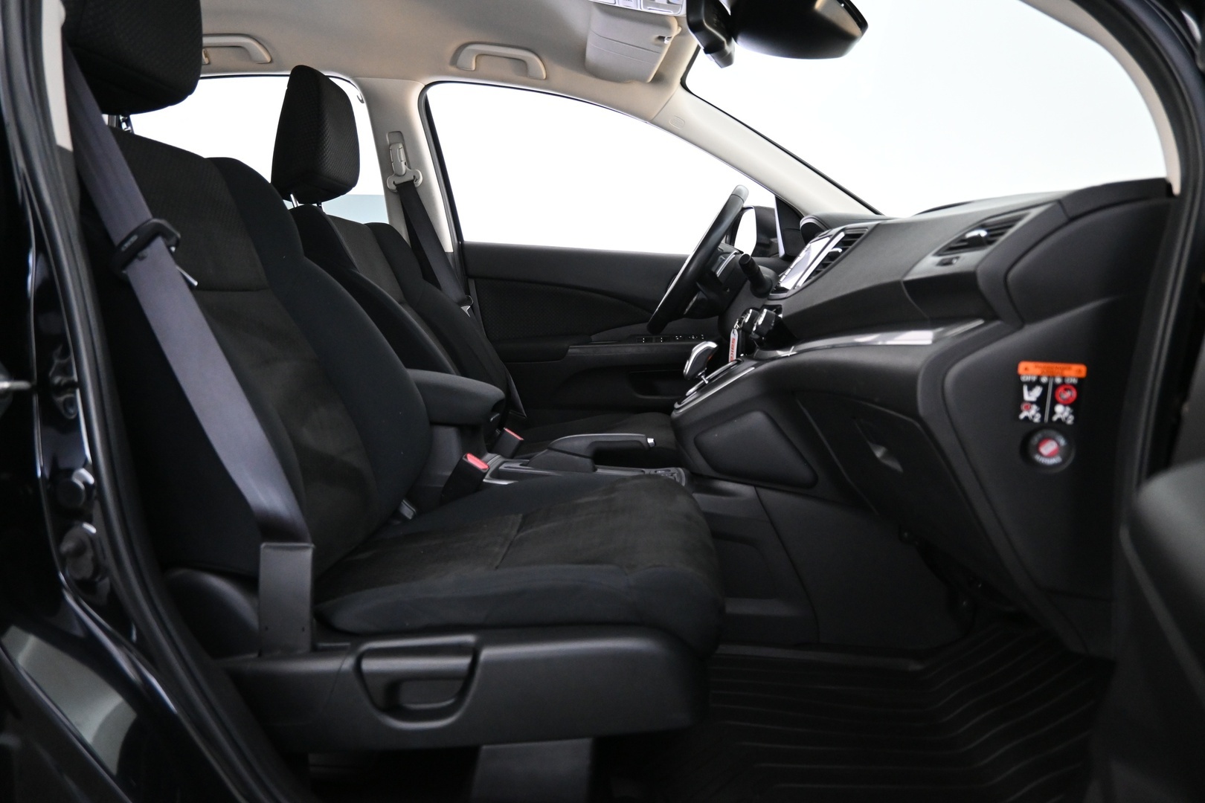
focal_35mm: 24
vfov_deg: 53.1
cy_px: 402
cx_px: 602
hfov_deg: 73.7
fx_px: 803
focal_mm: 16
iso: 2800
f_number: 3.5
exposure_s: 1/25
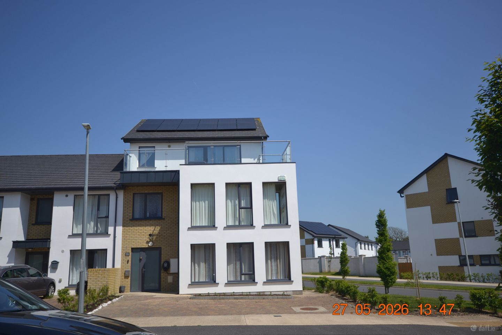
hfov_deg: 61.9
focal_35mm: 30
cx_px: 251
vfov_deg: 43.6
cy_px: 168
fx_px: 418
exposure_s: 1/640
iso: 100
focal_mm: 20
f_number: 5.6
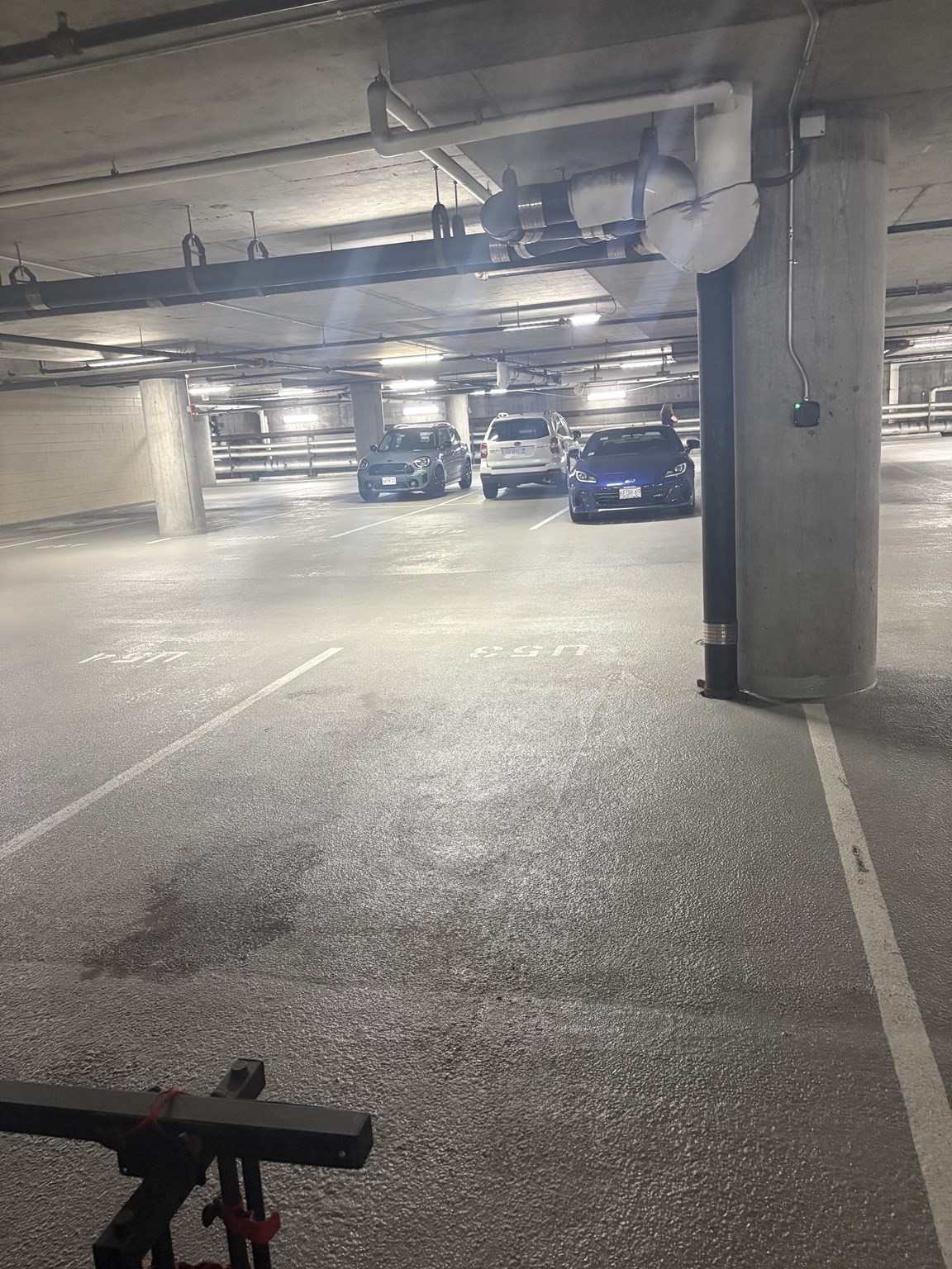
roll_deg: +3.8
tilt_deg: -11.4
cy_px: 634
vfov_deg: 67.3
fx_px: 953
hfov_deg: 53.1
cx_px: 476
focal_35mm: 26
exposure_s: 1/60
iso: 500
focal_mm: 5.96
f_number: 1.6
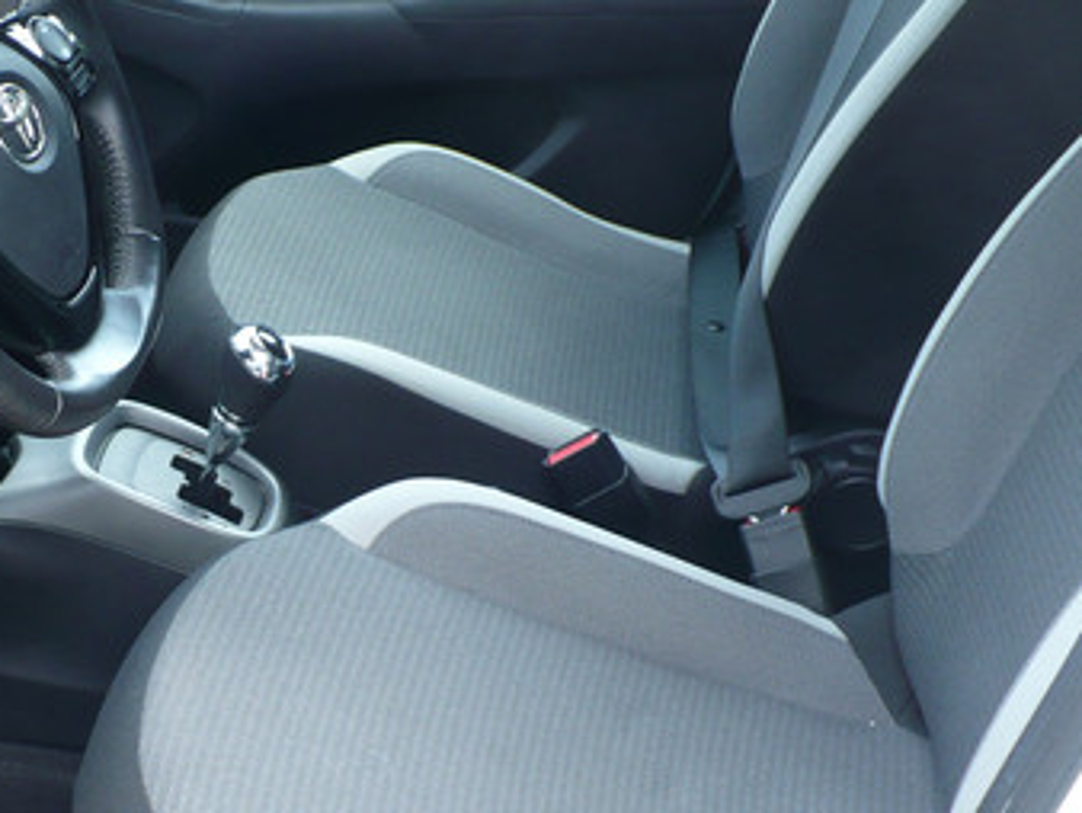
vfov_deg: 21.0
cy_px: 480
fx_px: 2190
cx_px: 182
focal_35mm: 70
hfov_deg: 27.1
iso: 100
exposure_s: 1/50
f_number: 2.8
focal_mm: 6.1
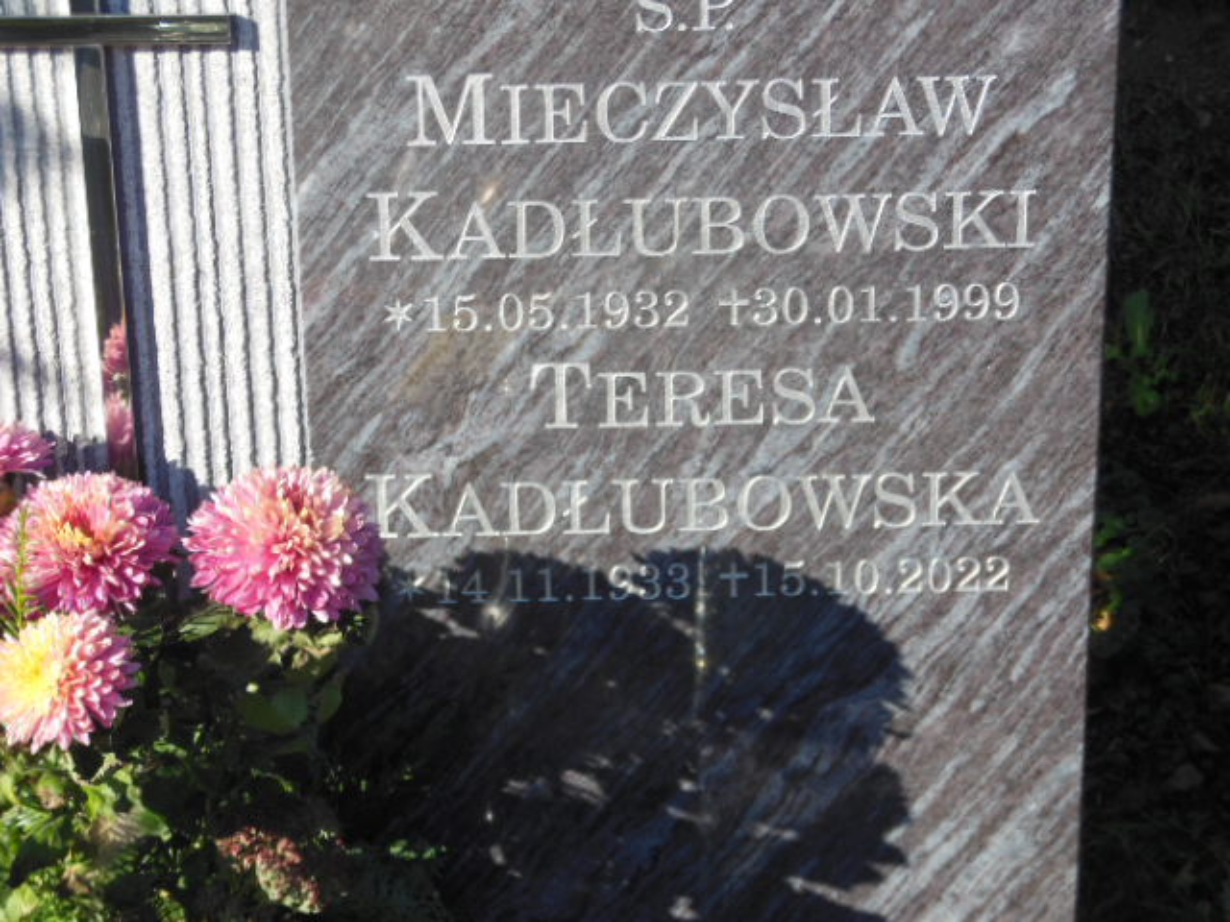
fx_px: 2700
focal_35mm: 76
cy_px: 461
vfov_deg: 19.4
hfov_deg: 25.7
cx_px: 615
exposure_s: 1/400
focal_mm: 13.6
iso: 125
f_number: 4.4
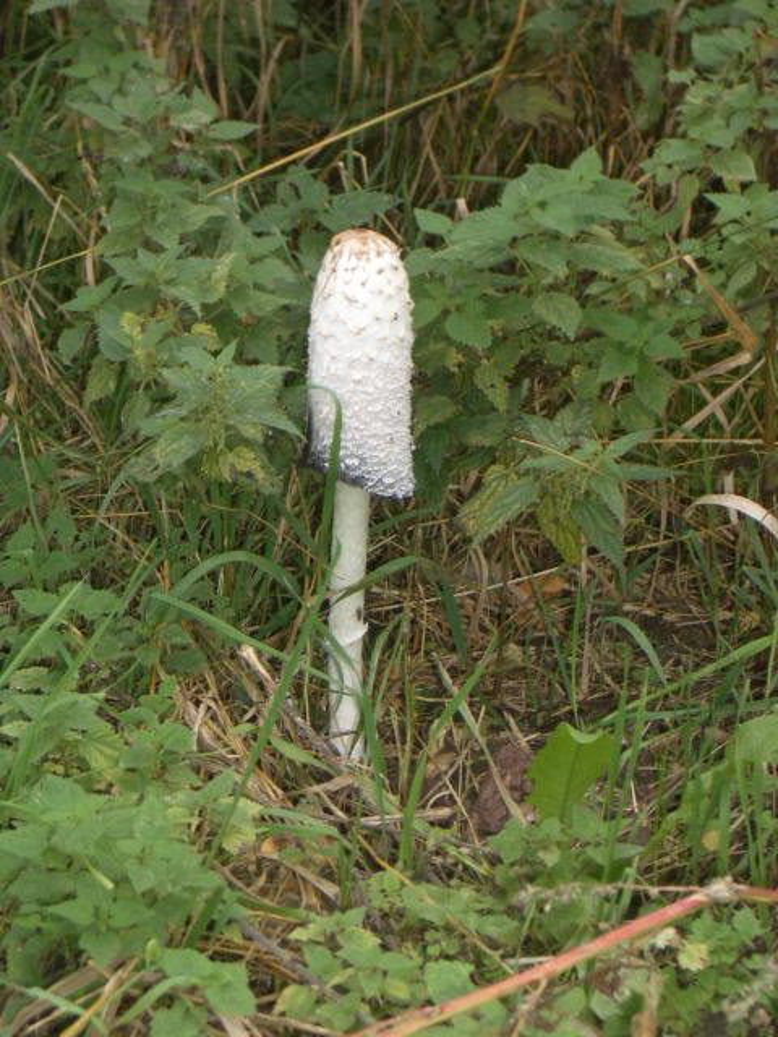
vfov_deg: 18.7
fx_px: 3147
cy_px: 518
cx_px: 389
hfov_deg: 14.1
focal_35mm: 105
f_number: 4.8
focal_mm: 17.4
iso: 100
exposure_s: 1/60
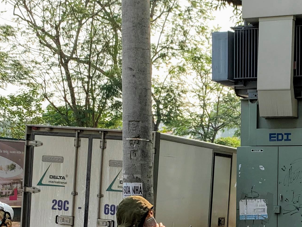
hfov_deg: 23.3
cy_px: 218
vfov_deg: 17.8
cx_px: 285
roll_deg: -0.6
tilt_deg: -2.9
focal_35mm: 81
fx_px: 707
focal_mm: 4.25
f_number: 1.8
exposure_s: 1/399
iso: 25
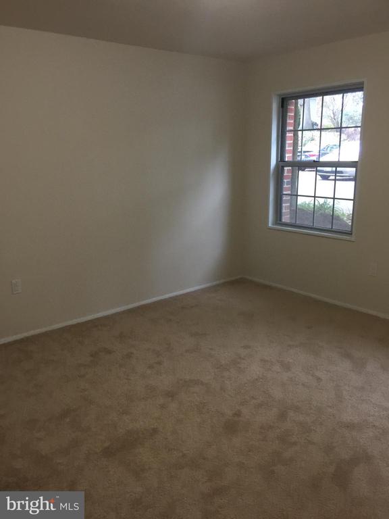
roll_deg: -1.1
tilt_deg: -8.8
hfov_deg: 48.2
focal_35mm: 29
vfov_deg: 61.7
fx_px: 435
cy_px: 260
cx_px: 194
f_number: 2.2
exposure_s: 1/15
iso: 125
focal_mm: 4.15
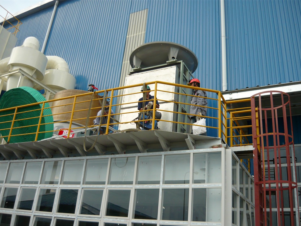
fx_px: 287
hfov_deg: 55.4
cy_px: 113
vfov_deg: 42.9
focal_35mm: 33
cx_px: 150
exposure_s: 1/320
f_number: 2.8
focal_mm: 5.5
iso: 100
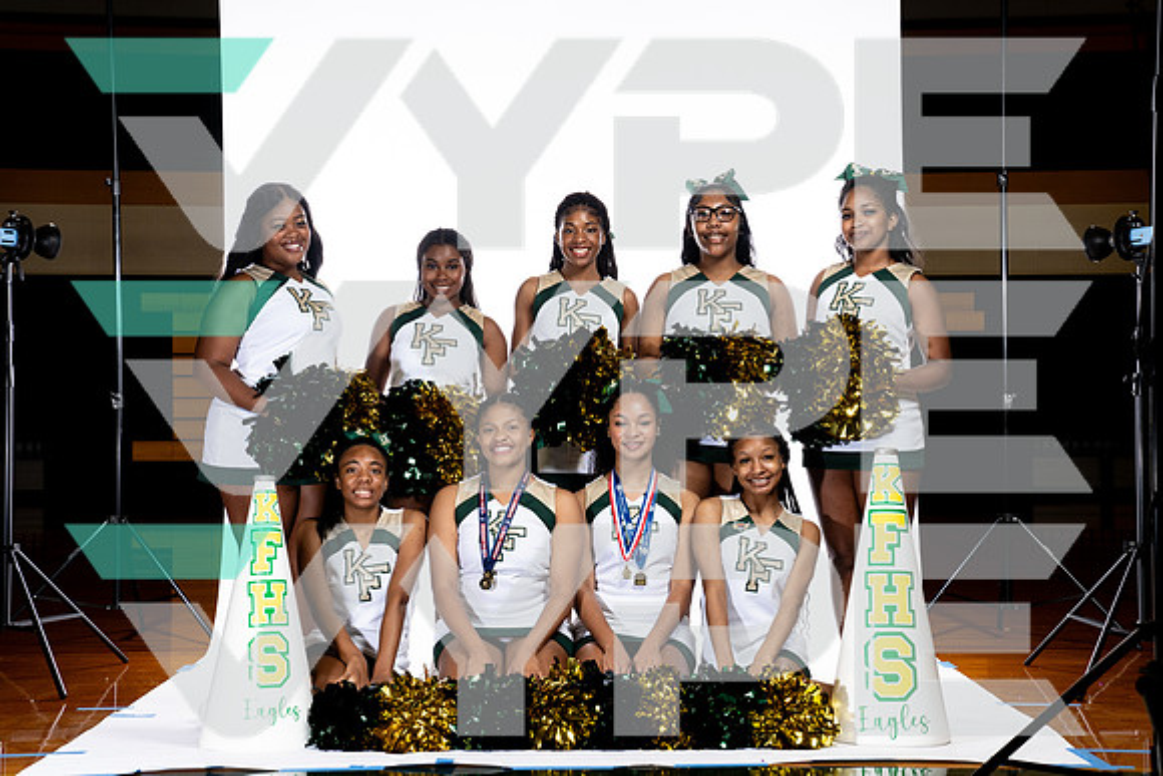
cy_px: 391
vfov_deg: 18.6
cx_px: 576
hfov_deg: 27.6
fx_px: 2368
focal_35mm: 73
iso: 400
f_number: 8
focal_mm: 69
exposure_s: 1/250
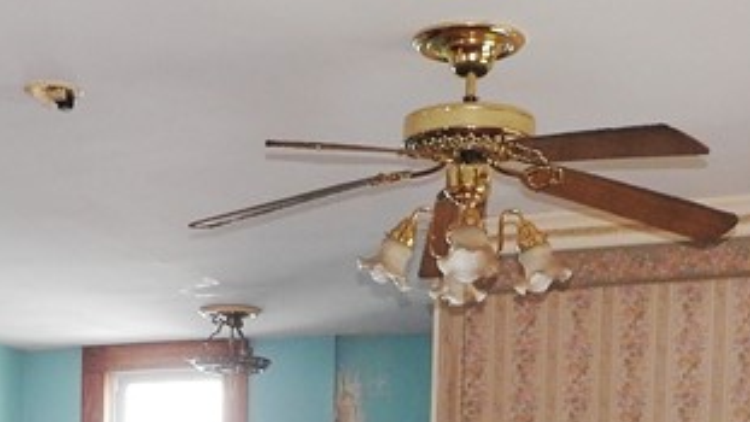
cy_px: 731
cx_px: 285
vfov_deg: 12.9
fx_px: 1710
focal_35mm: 86
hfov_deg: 24.7
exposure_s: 1/30
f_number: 3.3
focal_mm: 4.3
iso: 200
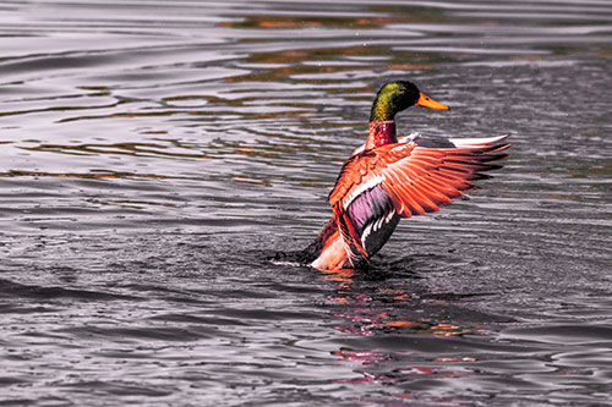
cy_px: 204
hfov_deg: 3.4
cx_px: 306
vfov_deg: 2.3
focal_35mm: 600
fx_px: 10196
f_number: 11
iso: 4000
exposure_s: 1/2500
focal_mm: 600
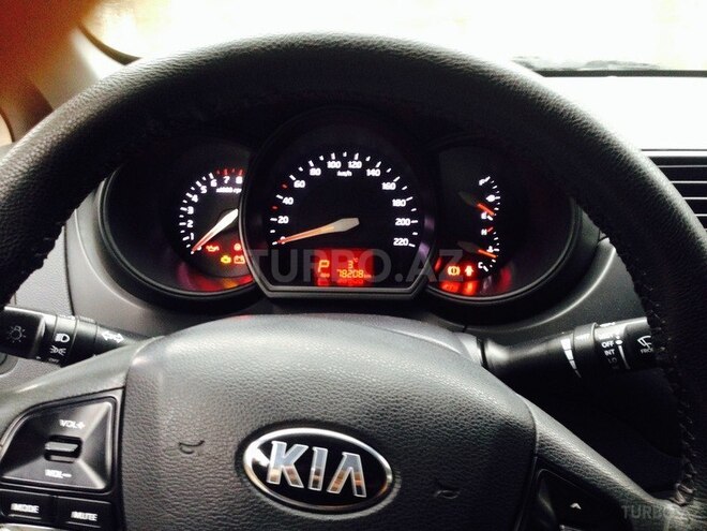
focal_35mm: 33
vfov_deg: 42.9
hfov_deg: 55.4
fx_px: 674
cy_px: 266
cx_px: 354
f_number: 2.4
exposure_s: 1/20
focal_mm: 4.12
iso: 200
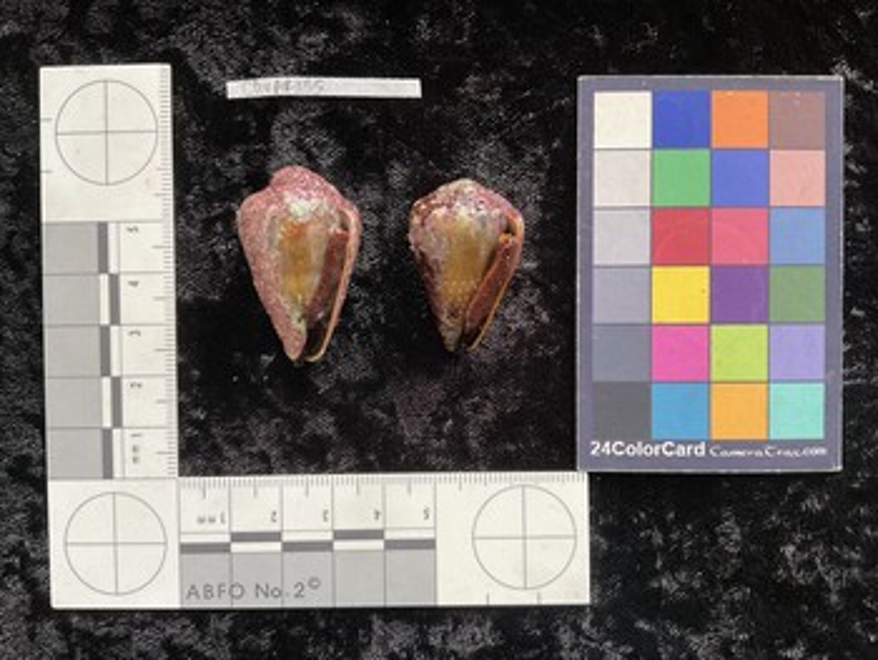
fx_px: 736
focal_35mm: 29
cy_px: 330
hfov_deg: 61.6
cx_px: 439
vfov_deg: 48.3
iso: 125
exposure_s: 1/60
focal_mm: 3
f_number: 1.8
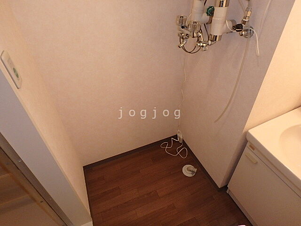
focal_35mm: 21
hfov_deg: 79.0
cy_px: 113
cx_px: 150
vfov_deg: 63.4
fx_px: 183
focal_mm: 3.7
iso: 400
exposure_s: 1/30
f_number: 3.5
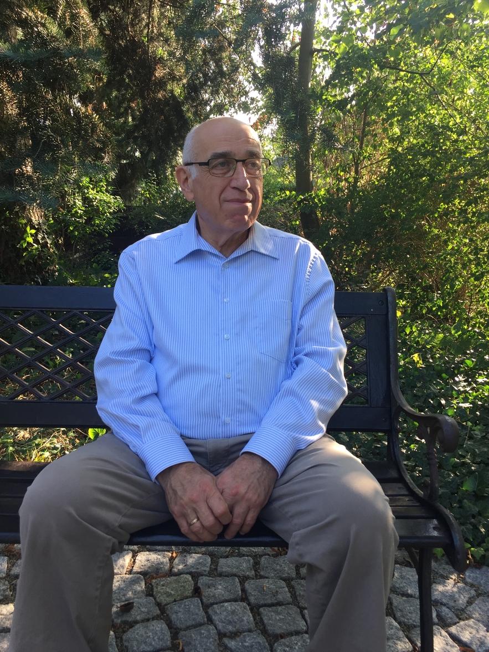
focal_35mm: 29
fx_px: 546
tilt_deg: -8.5
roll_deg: -0.2
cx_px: 244
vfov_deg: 61.7
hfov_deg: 48.2
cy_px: 326
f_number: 2.2
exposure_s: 1/103
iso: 32
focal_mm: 4.15
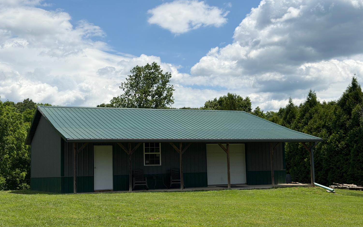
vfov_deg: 25.3
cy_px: 124
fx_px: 505
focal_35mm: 51
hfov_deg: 39.6
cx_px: 181
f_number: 1.78
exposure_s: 1/8772
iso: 64
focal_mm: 6.76
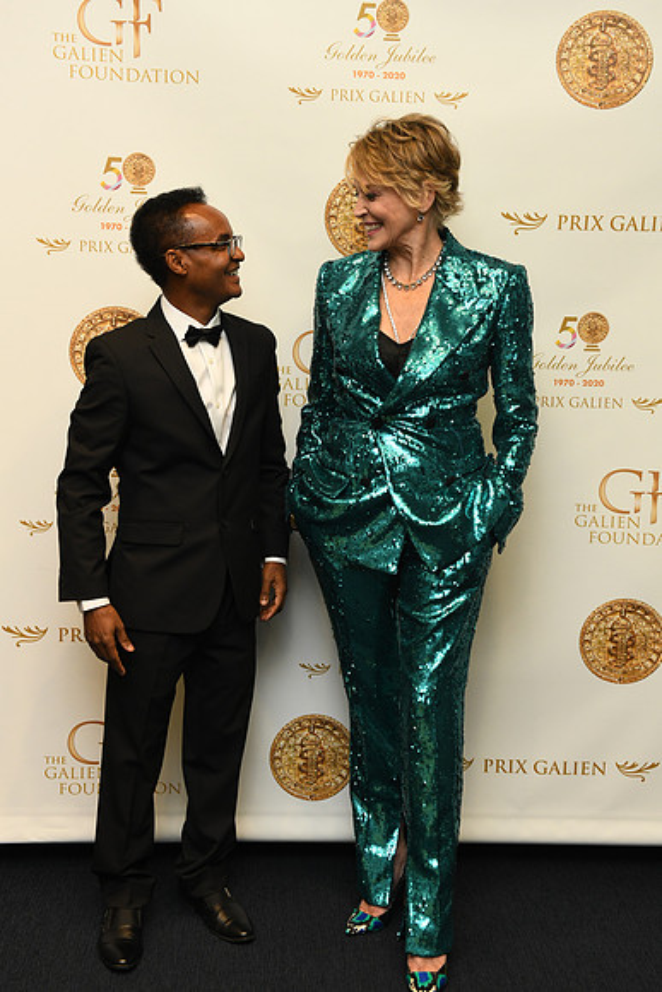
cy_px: 496
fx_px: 1323
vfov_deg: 41.1
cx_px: 331
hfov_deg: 28.1
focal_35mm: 48
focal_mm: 48
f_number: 5.6
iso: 2000
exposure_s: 1/125
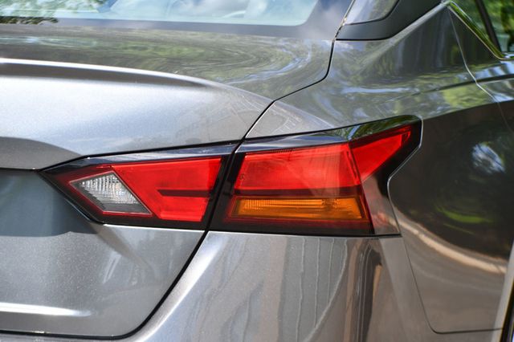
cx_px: 257
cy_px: 171
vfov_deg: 11.7
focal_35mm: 117
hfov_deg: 17.5
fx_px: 1670
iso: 110
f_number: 8
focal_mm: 78
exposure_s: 1/250
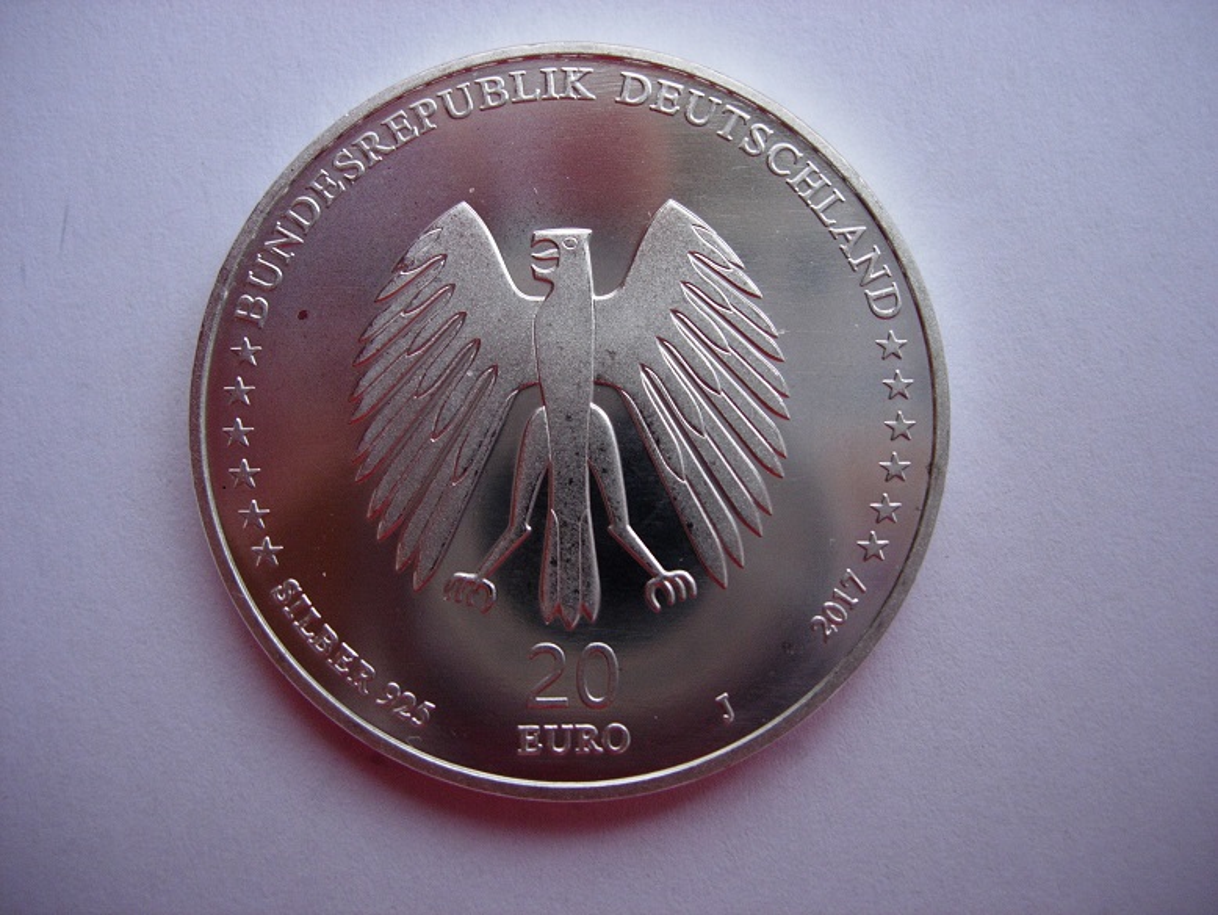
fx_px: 1337
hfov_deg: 49.0
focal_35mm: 38
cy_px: 458
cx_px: 609
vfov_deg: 37.7
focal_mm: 7.8
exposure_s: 1/32
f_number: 2.8
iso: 100
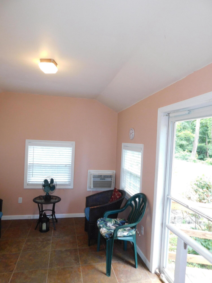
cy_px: 142
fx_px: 188
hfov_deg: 58.9
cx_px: 106
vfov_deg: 73.9
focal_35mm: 23
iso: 200
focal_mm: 4
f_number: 3
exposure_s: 1/30
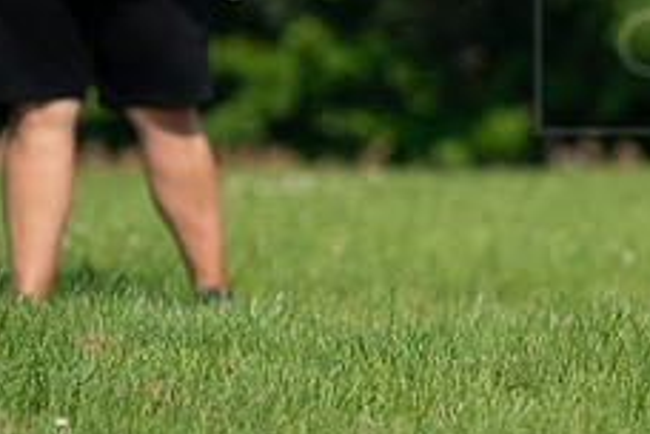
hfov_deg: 2.5
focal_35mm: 824
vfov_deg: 1.7
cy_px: 90
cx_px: 807
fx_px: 14877
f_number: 6.3
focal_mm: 324
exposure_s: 1/4000
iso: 640
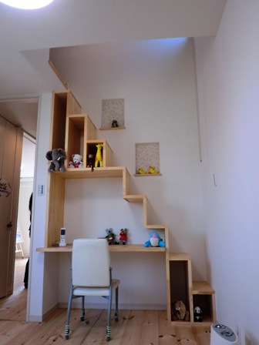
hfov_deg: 53.1
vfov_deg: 67.3
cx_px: 130
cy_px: 172
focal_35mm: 26
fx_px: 259
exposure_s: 1/60
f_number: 2.8
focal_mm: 4.7
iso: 50
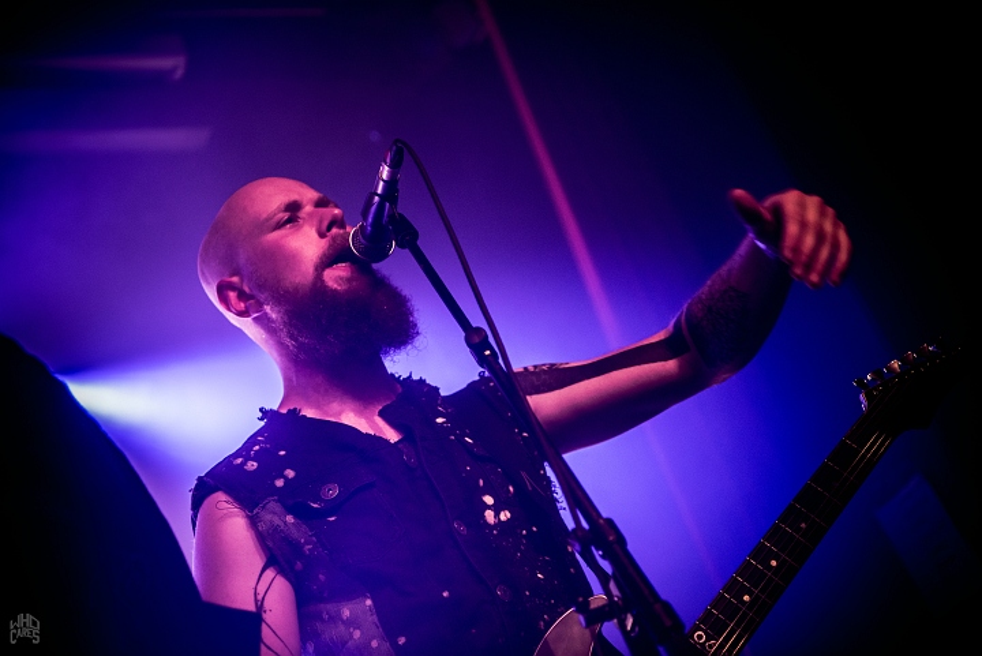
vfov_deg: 27.0
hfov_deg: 39.6
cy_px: 328
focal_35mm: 50
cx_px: 491
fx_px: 1365
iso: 1600
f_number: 2.8
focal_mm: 50
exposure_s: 1/80
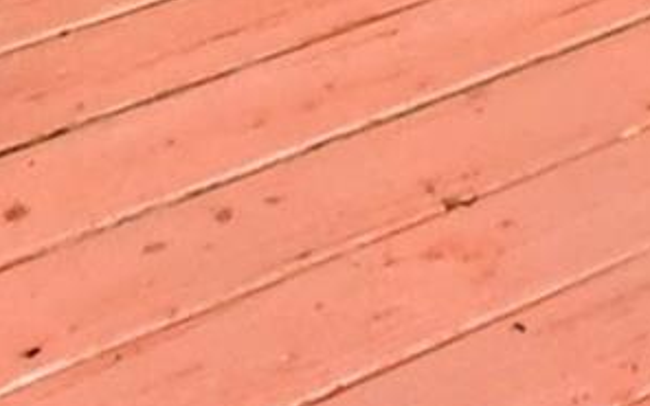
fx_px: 2250
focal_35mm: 127
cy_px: -1082
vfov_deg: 7.8
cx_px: 1015
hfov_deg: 15.1
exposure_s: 1/2500
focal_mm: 18
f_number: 8
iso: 6400
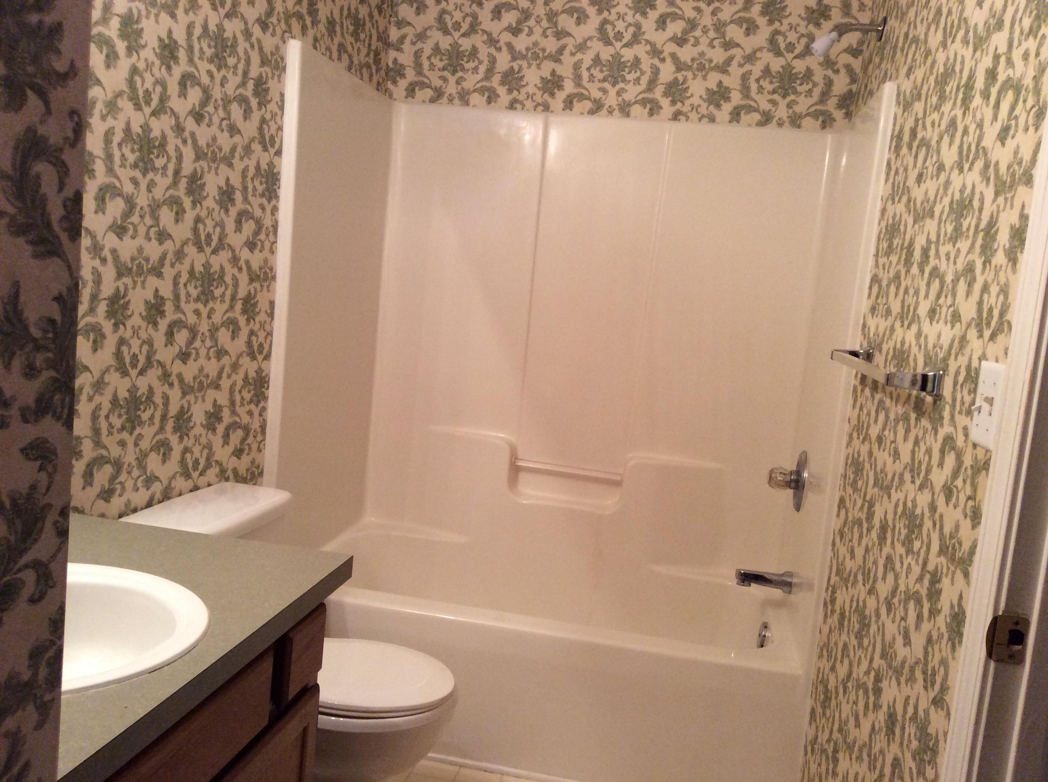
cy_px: 391
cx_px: 524
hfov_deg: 56.9
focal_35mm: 32
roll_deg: -5.0
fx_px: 967
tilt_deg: -6.9
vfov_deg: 44.1
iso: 125
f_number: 2.4
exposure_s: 1/24
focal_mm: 3.3
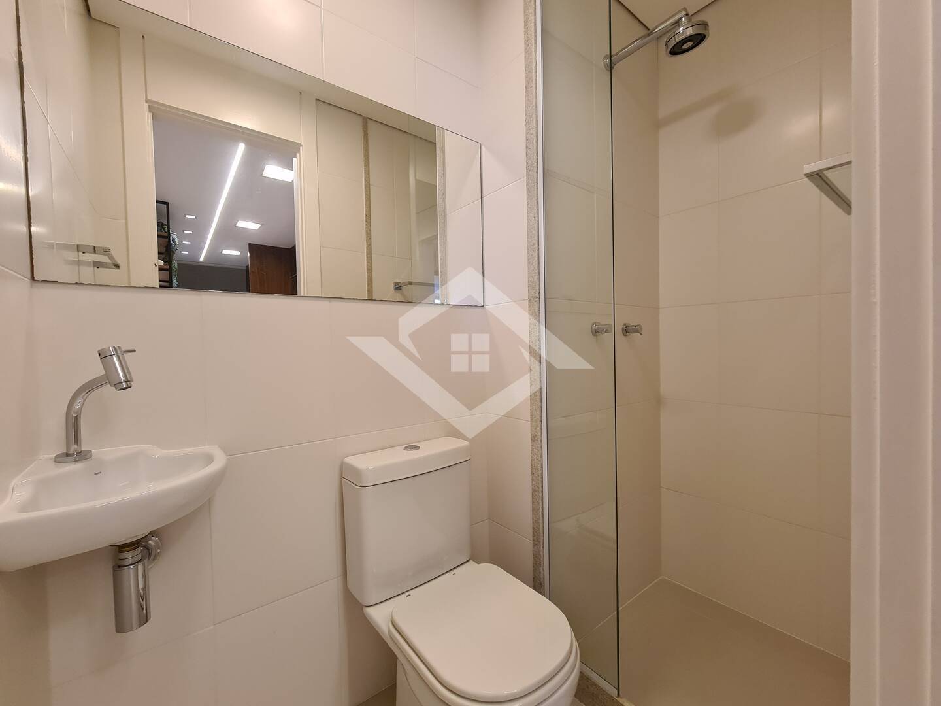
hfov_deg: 106.2
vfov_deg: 89.9
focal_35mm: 13
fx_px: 353
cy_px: 353
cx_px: 470
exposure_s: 1/60
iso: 250
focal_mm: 2.2
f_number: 2.2
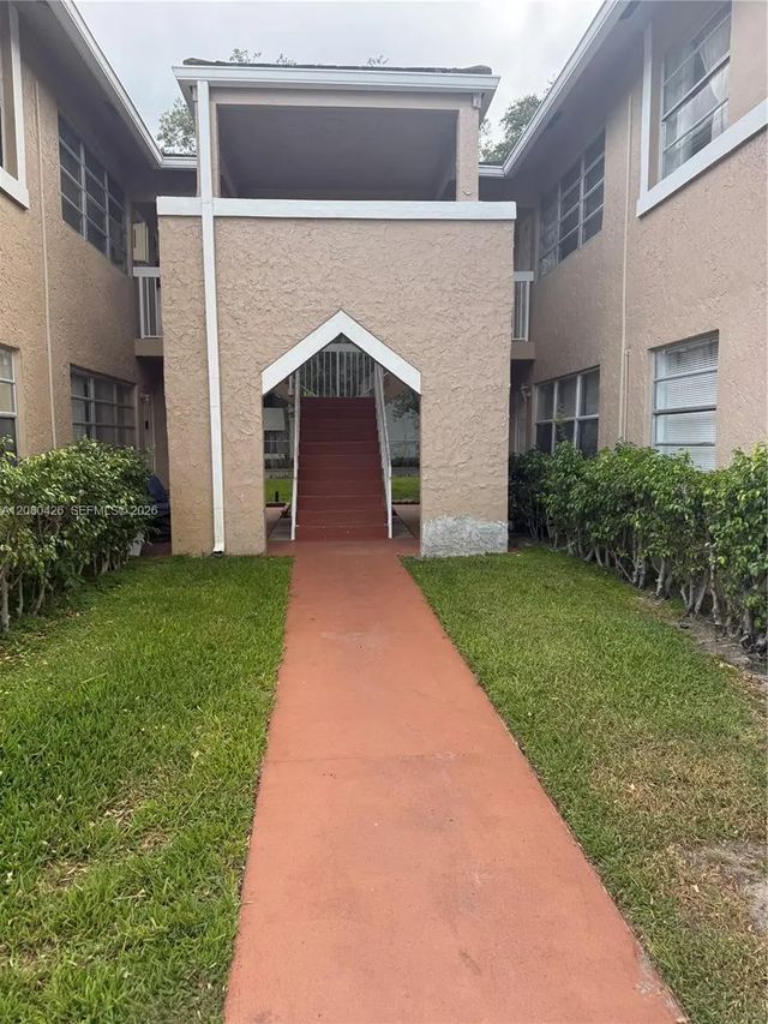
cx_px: 384
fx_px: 710
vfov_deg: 71.6
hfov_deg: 56.8
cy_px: 512
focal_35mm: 24
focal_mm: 6.76
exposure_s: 1/643
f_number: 1.78
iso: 100
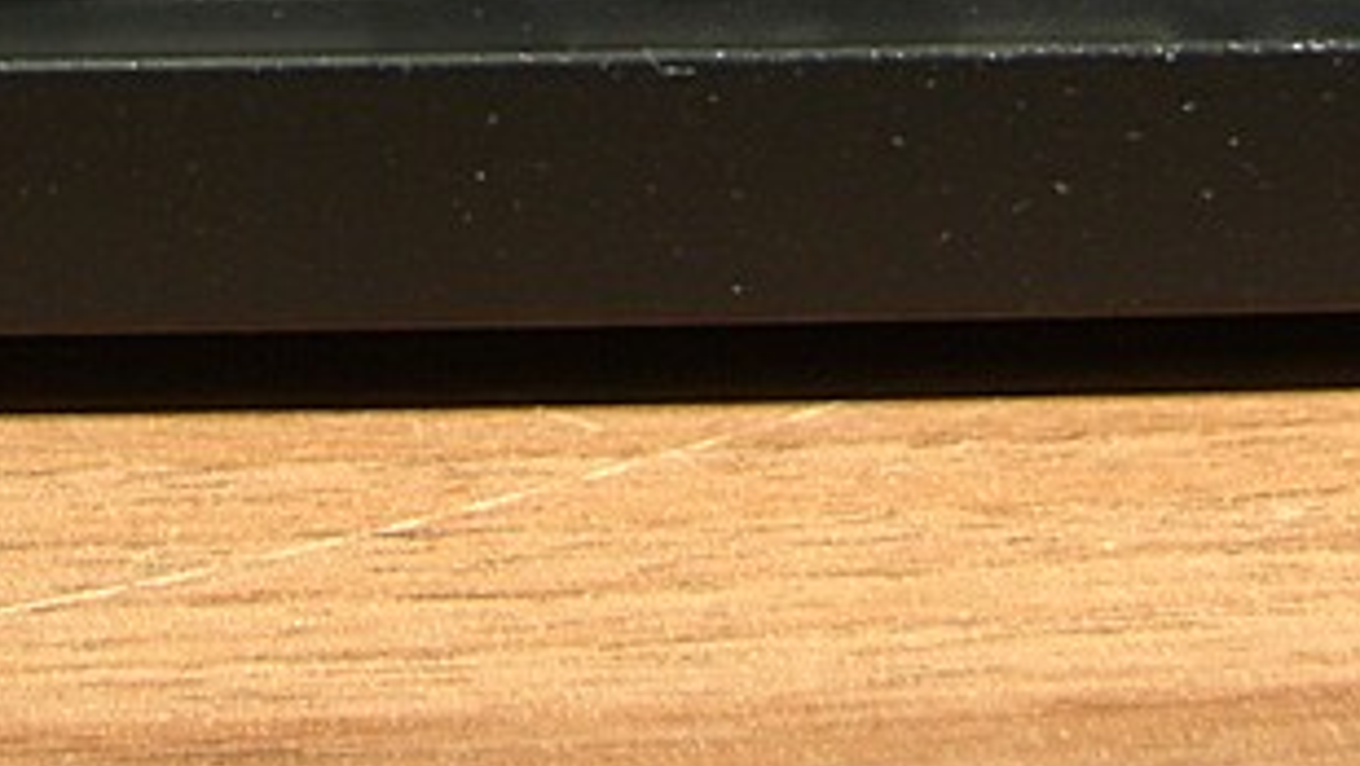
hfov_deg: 15.1
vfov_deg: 8.4
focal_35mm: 141
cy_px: -409
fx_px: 5086
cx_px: 185
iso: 50
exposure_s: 1/40
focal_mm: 10.3
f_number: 2.5
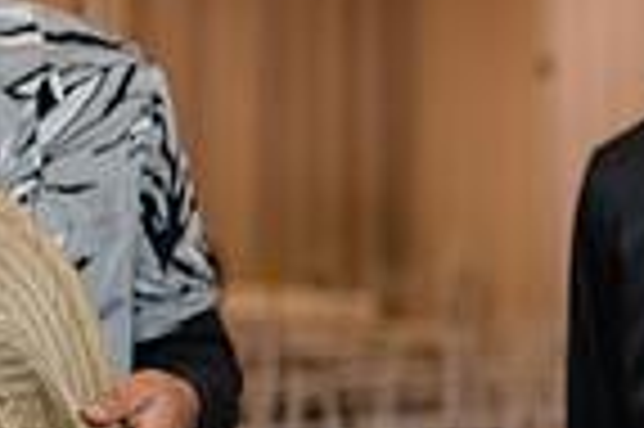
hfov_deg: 13.8
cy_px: 291
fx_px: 2537
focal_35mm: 142
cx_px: 865
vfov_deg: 9.6
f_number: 1.4
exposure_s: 1/160
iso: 400
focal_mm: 35
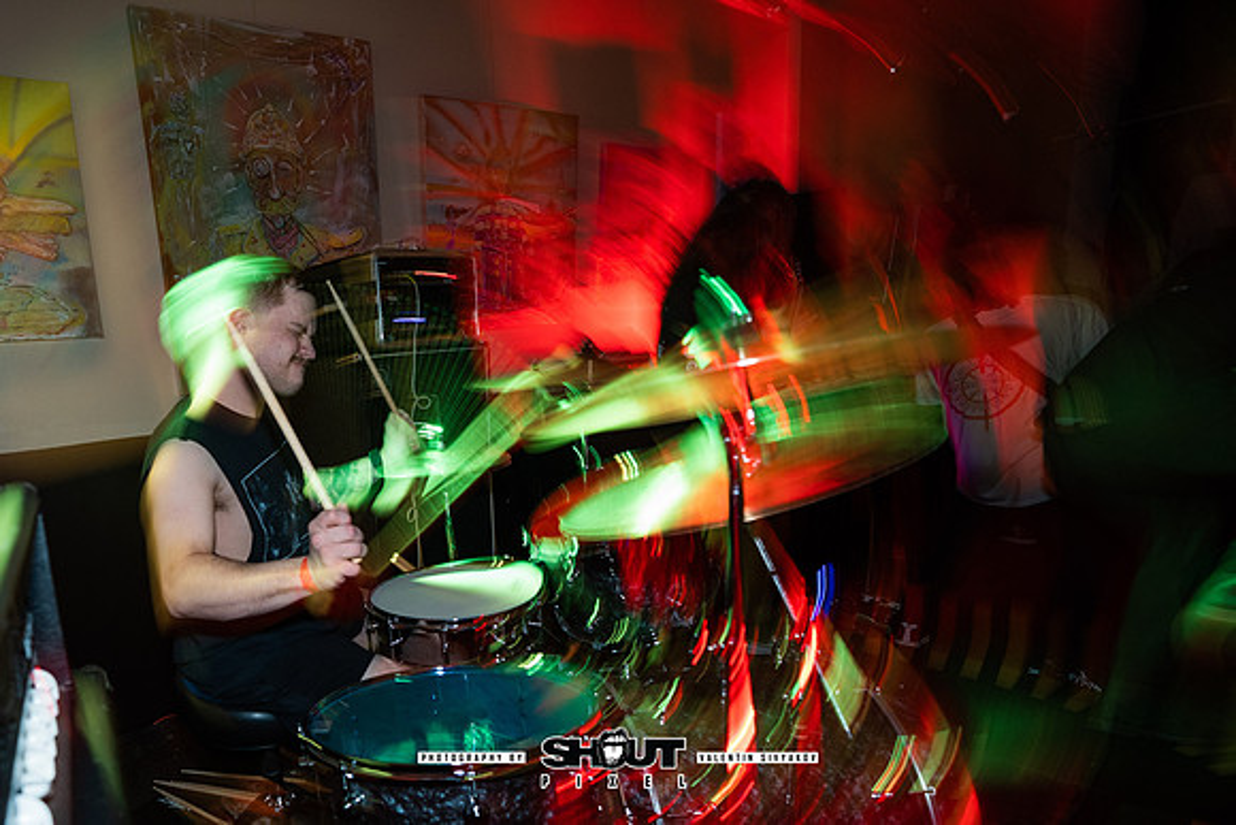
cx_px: 359
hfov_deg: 77.8
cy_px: 523
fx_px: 711
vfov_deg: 59.3
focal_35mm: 21
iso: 800
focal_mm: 14
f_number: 2.8
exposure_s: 1/13
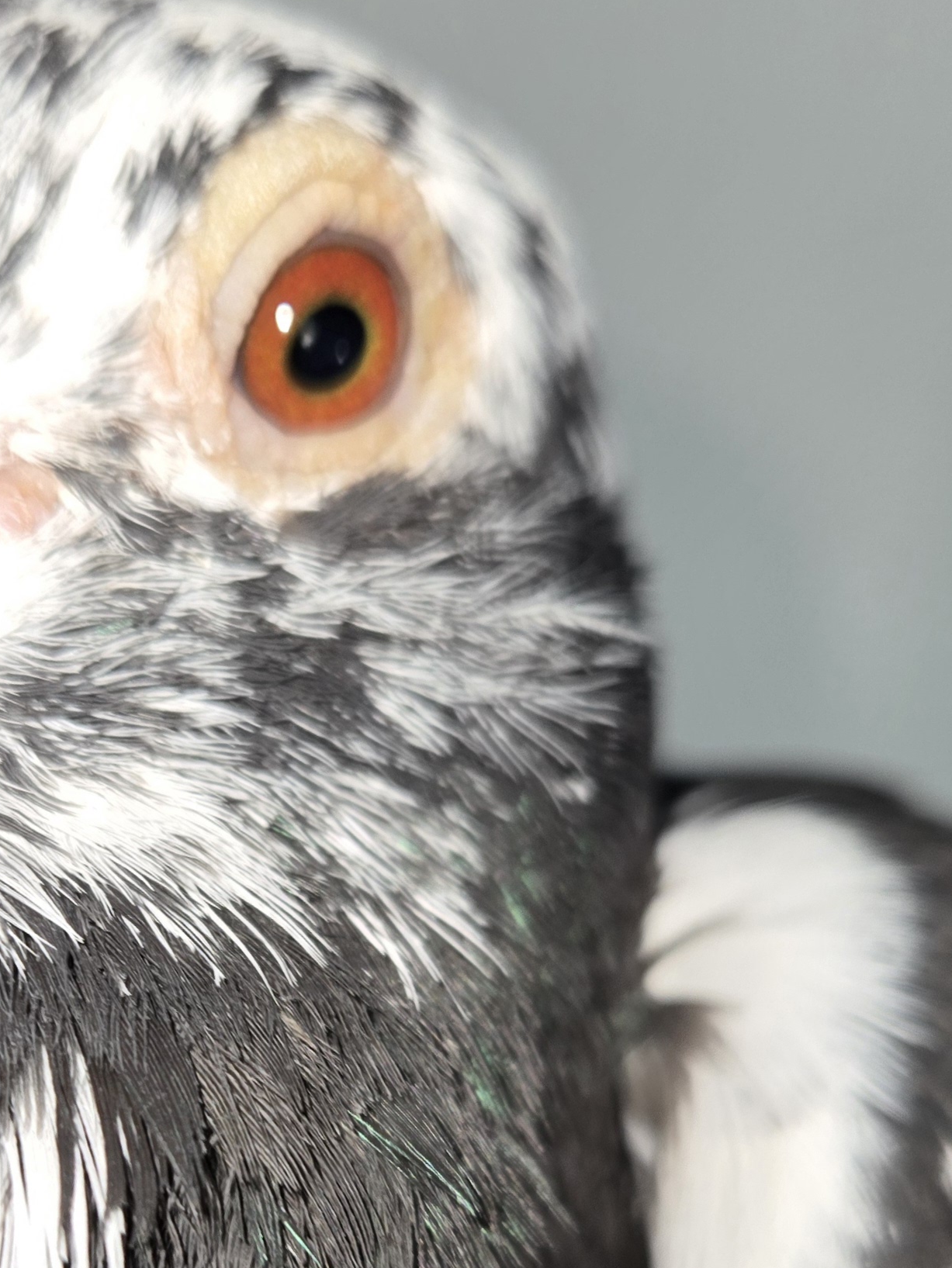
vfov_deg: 42.5
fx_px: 1539
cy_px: 1042
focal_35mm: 42
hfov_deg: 33.9
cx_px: 280
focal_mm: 5.4
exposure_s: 1/50
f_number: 1.8
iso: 40
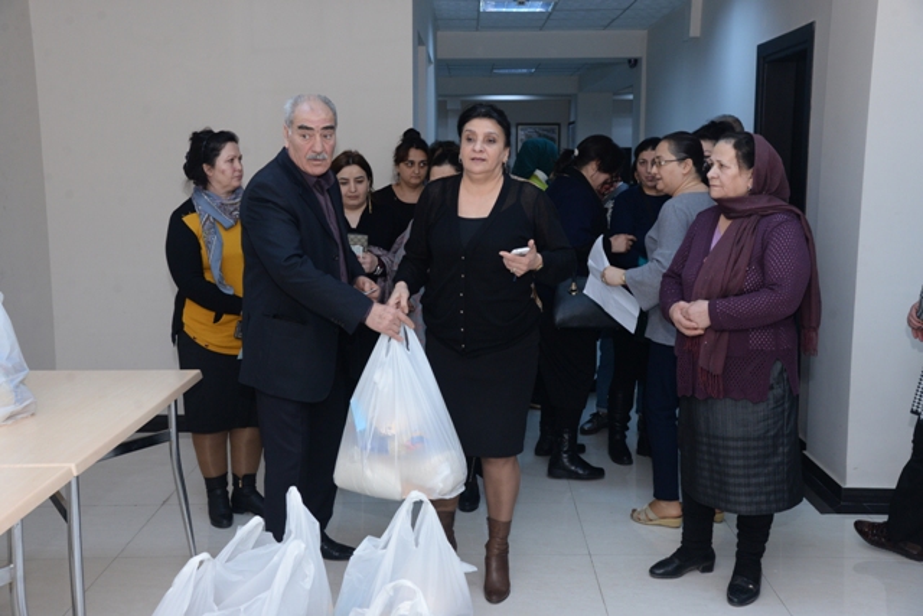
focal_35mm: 40
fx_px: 1026
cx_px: 462
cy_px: 308
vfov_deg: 33.4
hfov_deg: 48.4
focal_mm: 40
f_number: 6.3
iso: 1600
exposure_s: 1/125
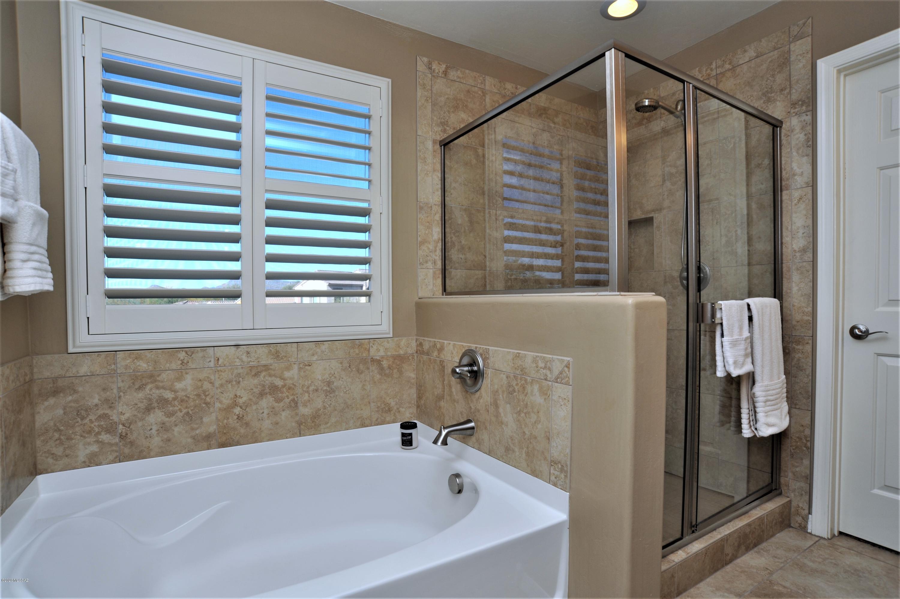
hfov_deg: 90.0
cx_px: 450
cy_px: 300
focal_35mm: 18
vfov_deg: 67.3
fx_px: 450
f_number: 10
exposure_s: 1/50
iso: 320
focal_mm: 18
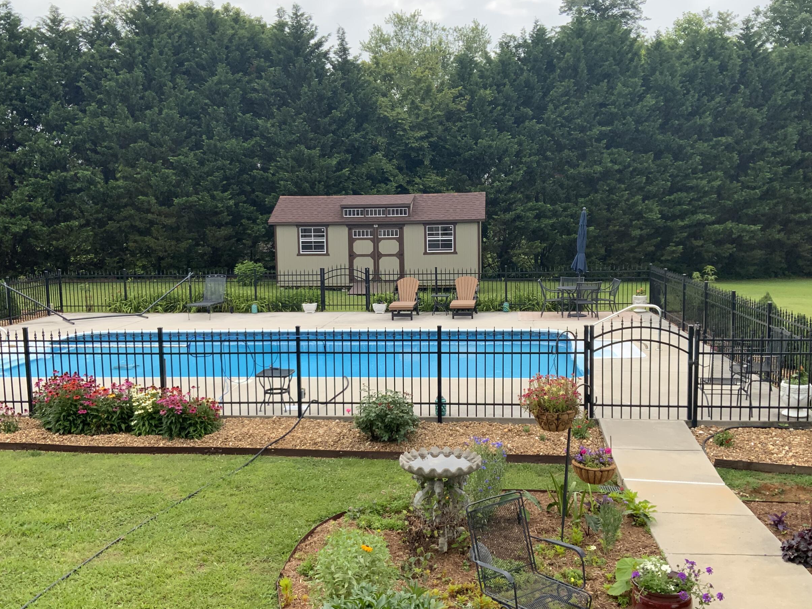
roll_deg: +0.5
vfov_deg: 39.7
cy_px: 312
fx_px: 845
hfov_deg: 51.3
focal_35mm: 36
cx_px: 397
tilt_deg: -6.0
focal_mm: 3
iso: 16
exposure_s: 1/749
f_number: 1.8
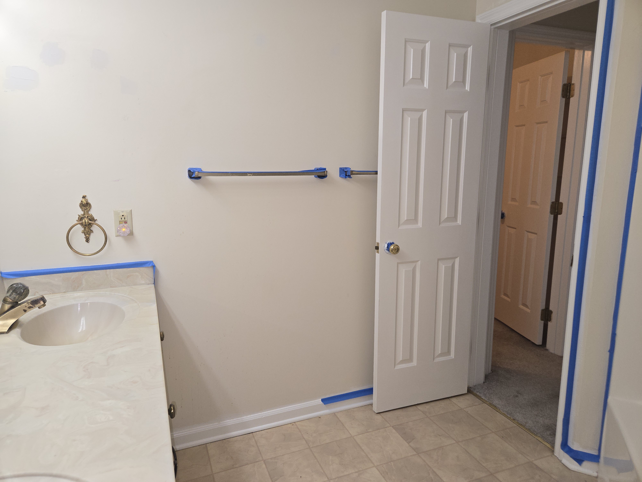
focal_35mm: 23
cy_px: 241
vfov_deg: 58.9
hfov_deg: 73.9
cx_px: 321
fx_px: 427
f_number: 1.8
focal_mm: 5.4
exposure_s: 1/60
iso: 80
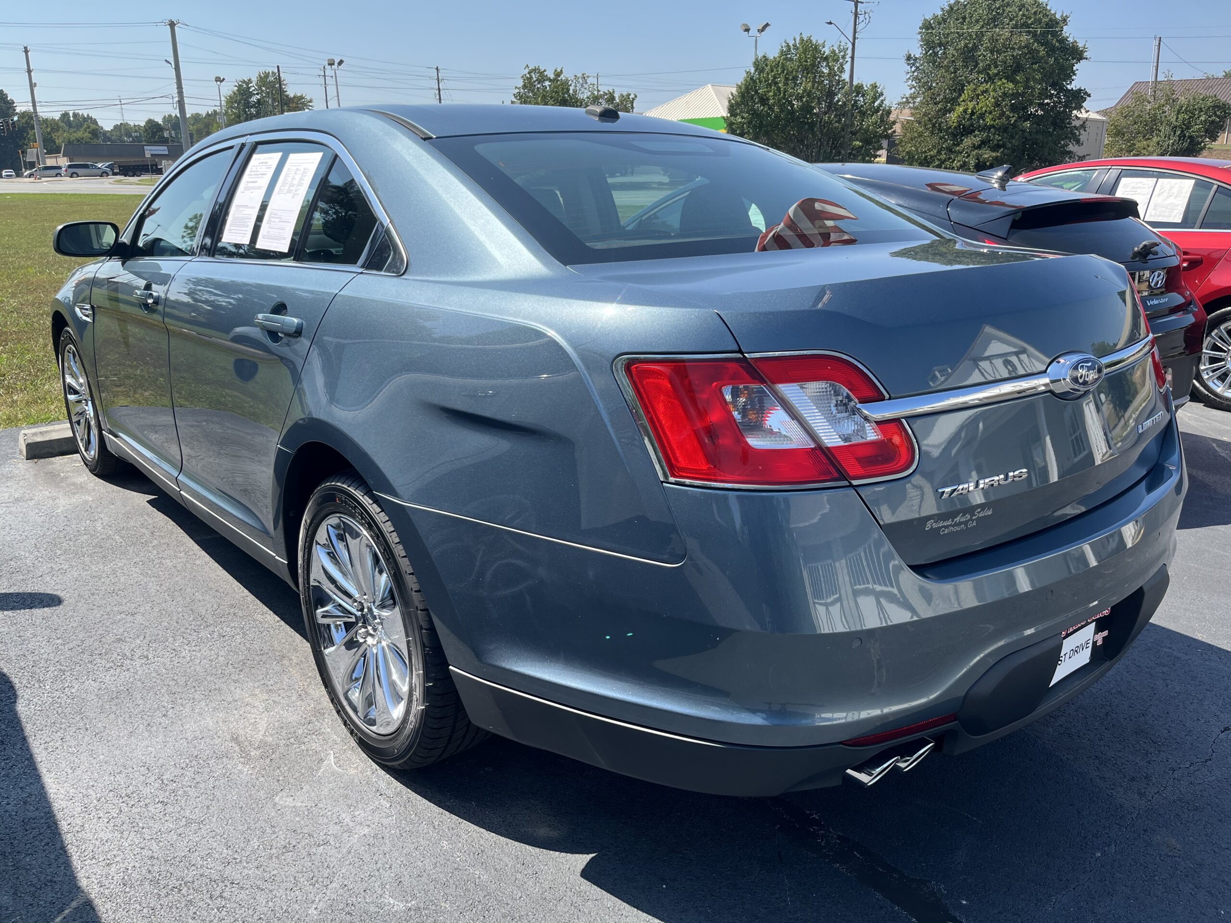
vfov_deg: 53.1
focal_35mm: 26
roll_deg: +0.3
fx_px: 925
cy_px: 462
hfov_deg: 67.3
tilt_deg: -17.4
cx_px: 616
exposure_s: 1/1372
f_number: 1.6
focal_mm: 5.1
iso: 50
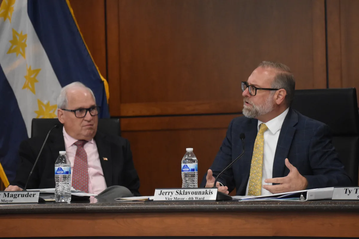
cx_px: 180
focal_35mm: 135
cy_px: 120
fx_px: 1346
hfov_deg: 15.2
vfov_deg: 10.2
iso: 4500
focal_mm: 90
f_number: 4.8
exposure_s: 1/250
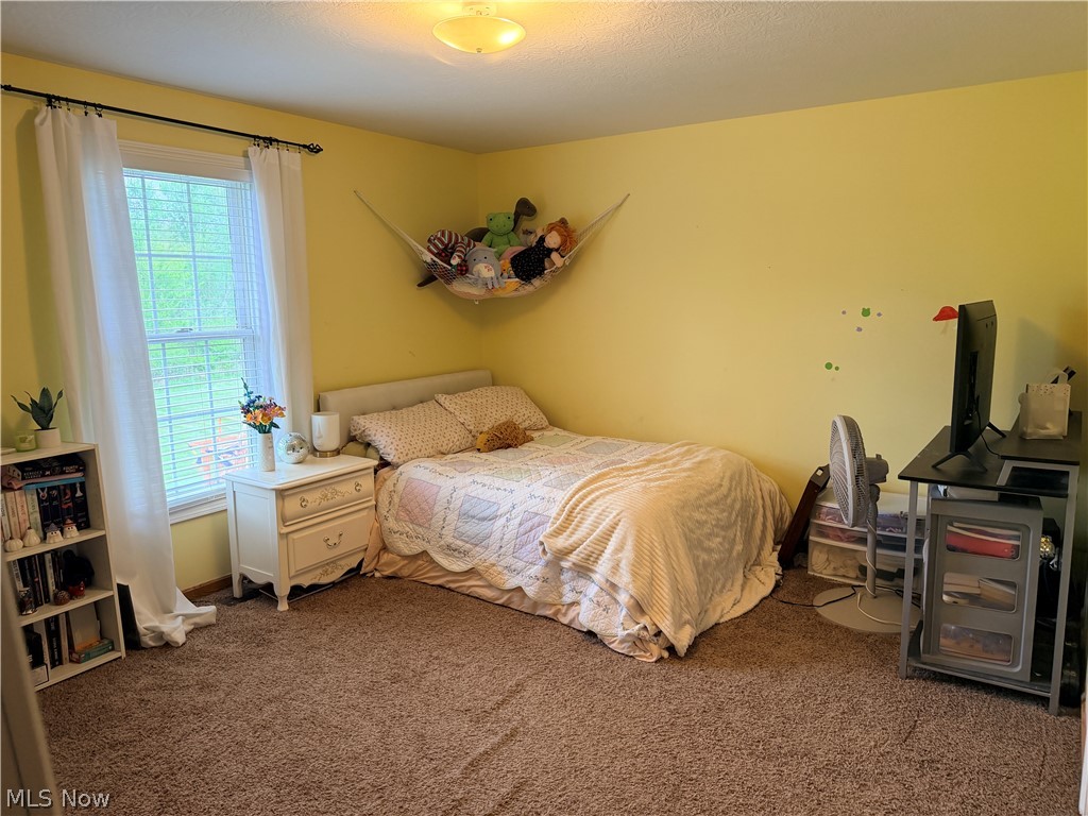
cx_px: 544
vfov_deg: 56.8
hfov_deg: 71.6
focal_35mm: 24
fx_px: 754
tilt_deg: -9.2
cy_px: 408
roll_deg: +0.7
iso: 200
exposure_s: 1/120
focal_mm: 6.76
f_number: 1.78
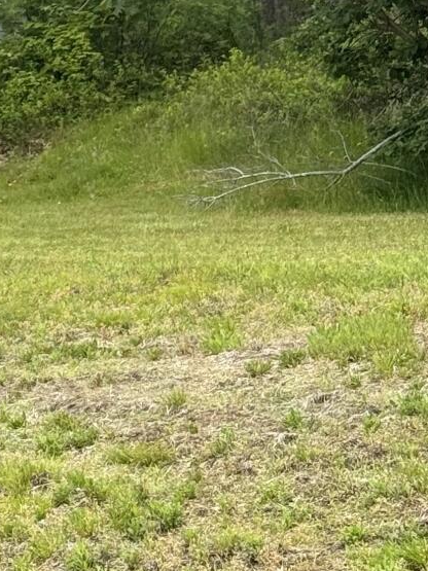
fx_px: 2853
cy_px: -76
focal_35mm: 173
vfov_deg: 11.3
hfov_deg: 8.4
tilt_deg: +5.2
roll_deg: +0.0
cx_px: -226
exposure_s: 1/1149
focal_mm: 6.76
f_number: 1.78
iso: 80
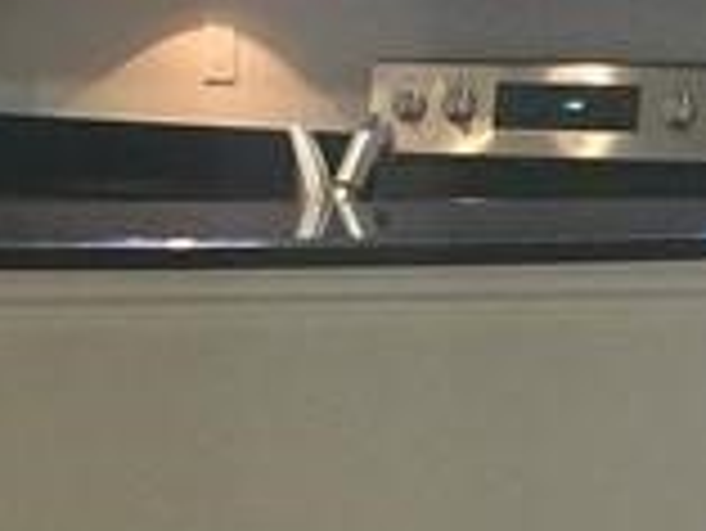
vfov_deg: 7.9
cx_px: 54
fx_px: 3858
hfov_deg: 10.4
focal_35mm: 189
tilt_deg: -2.4
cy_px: 140
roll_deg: -3.3
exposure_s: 1/15
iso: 40
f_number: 2.2
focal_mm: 4.15
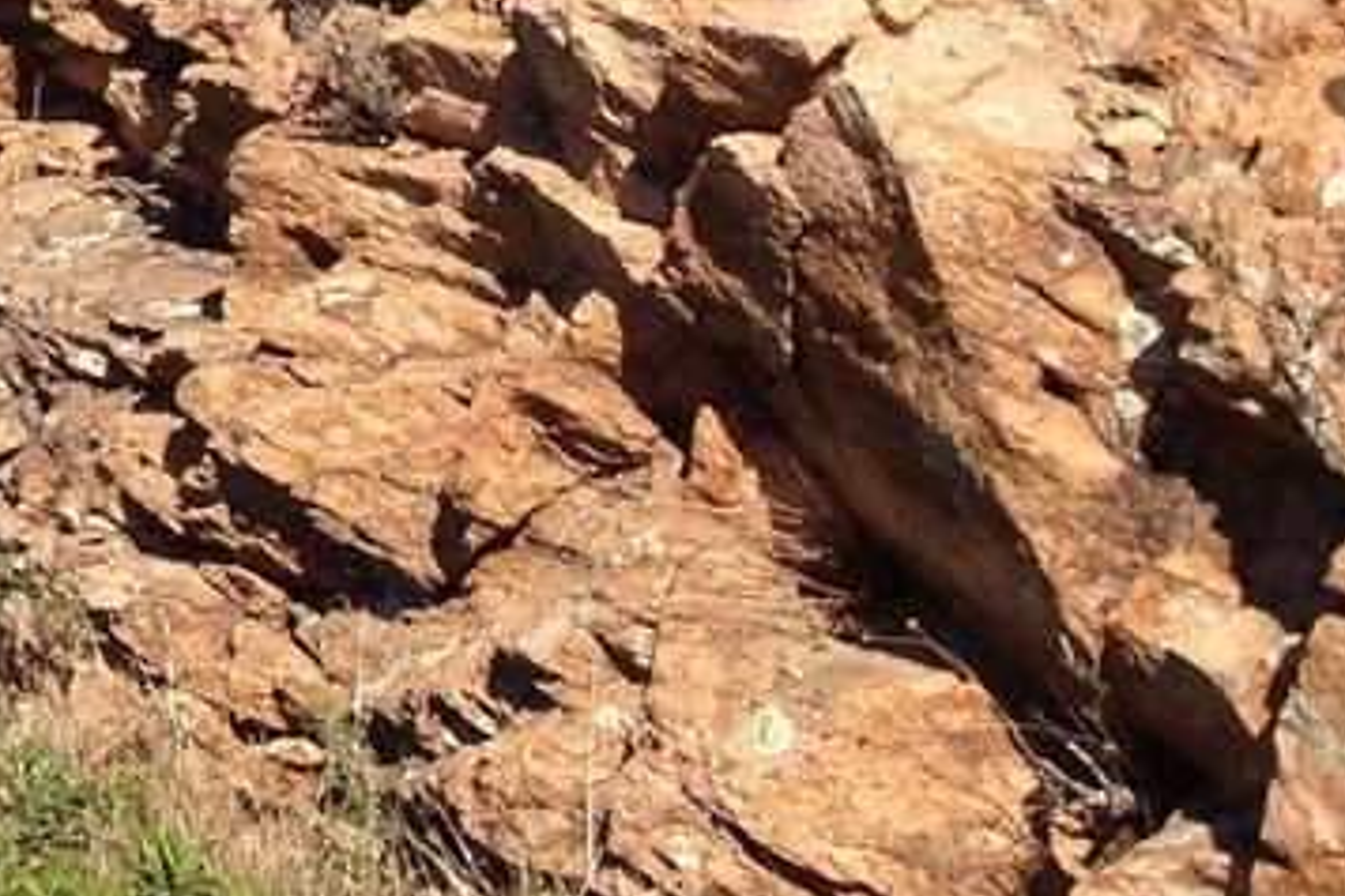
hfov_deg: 11.0
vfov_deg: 7.9
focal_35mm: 163
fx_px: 6089
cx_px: -1639
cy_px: -1148
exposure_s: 1/1381
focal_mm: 4.28
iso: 64
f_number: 2.4
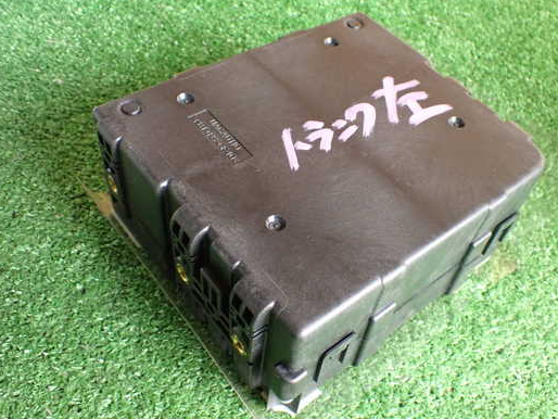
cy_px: 212
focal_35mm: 35
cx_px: 320
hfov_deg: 52.4
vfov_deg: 40.7
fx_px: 564
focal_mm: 5.4
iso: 800
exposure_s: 1/80
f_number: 2.3
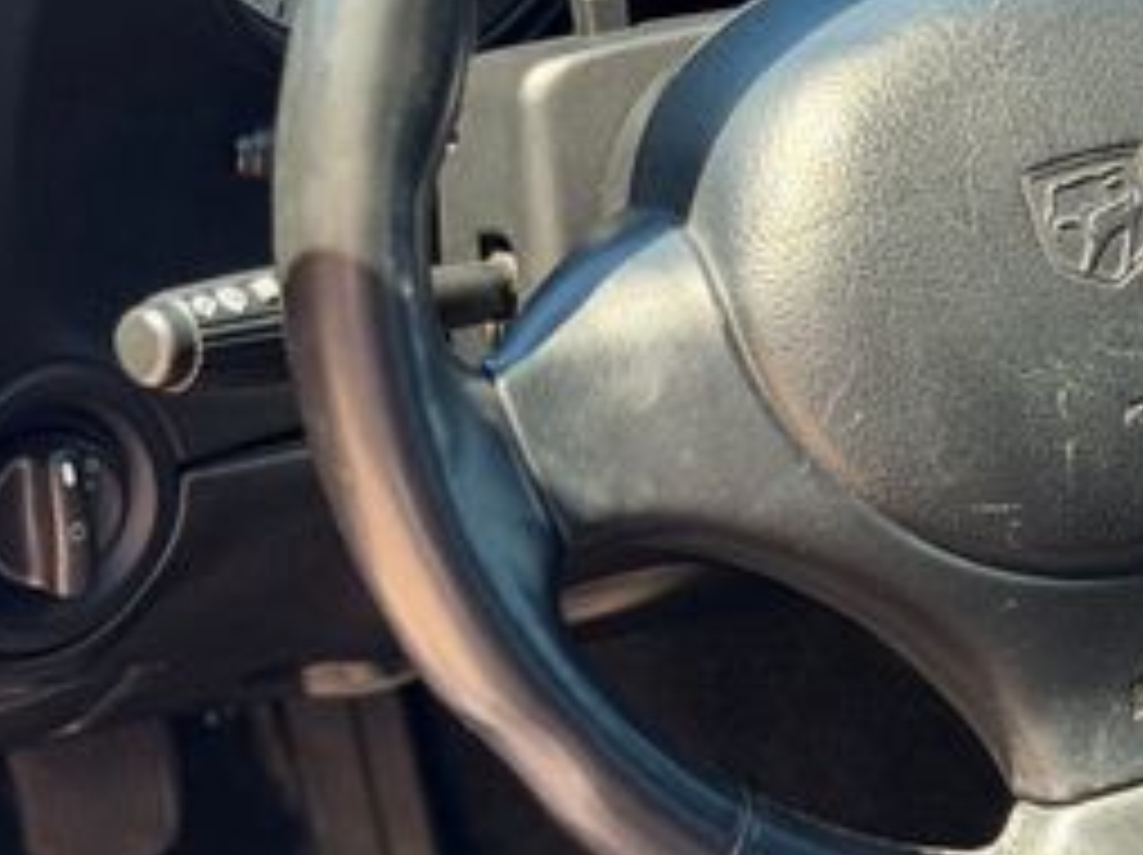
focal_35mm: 121
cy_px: 324
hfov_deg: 15.8
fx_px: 3992
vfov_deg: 12.2
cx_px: 1274
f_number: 1.78
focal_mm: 6.76
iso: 80
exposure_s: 1/307
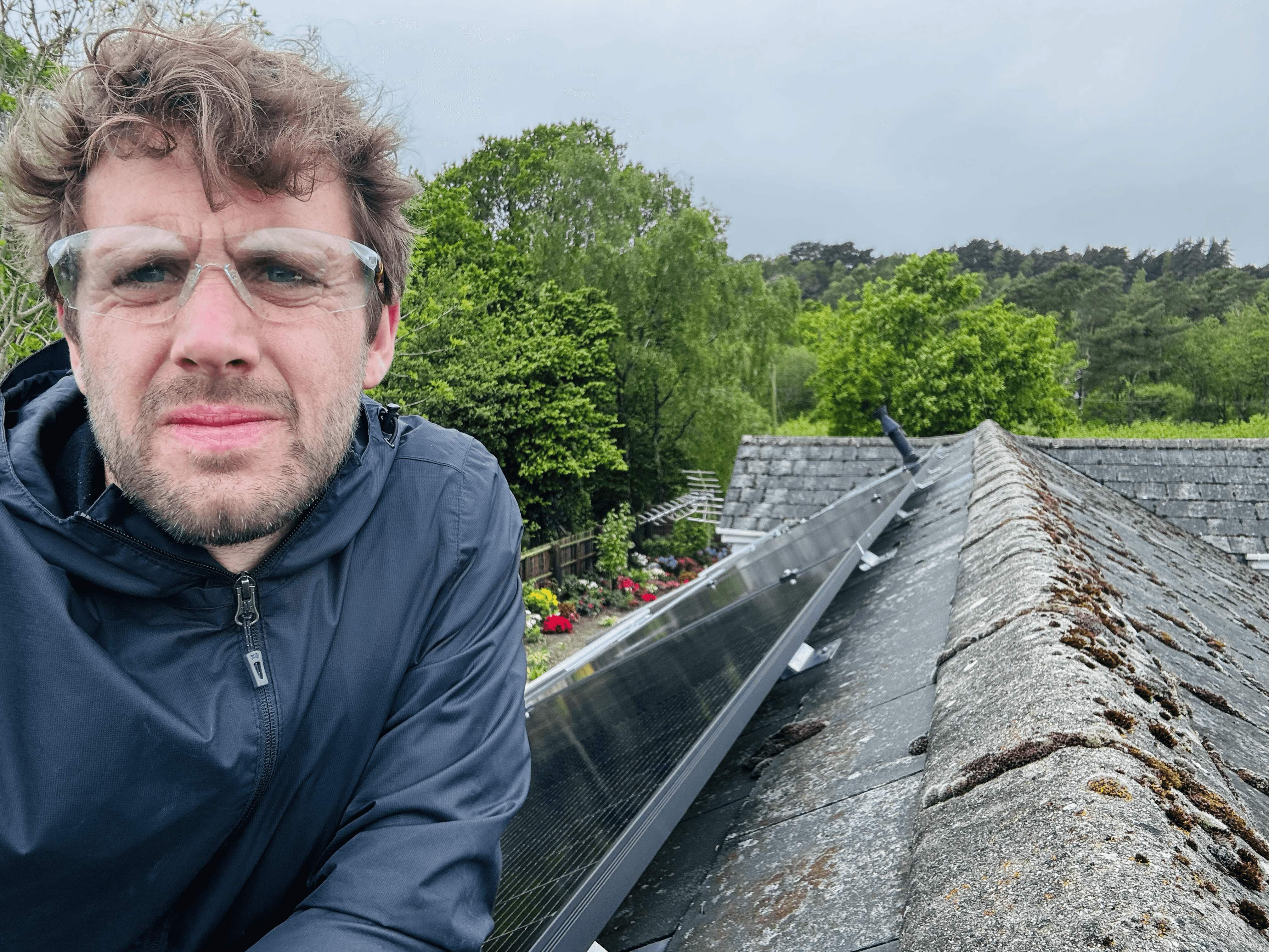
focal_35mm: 23
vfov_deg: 58.9
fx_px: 843
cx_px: 634
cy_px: 476
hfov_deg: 73.9
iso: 25
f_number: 1.9
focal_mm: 2.69
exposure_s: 1/338
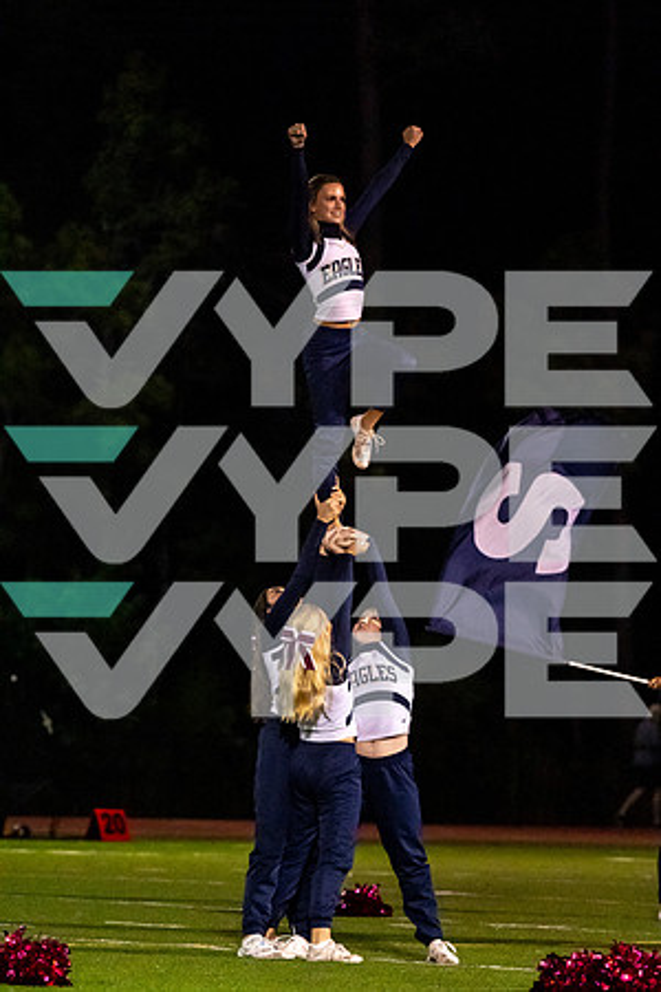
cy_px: 496
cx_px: 330
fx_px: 7023
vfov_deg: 8.1
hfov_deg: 5.4
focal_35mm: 255
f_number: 6.3
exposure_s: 1/1600
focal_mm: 255
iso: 16000
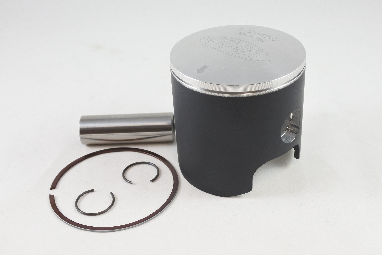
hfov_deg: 53.1
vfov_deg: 36.9
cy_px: 128
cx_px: 191
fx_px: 382
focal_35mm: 36
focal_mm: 13.7
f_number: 4
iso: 450
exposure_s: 1/125
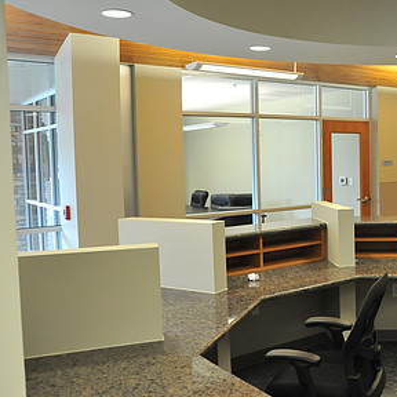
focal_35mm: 41
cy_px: 167
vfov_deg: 40.8
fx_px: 532
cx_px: 365
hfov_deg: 37.9
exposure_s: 1/60
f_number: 7.1
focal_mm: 24
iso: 2200
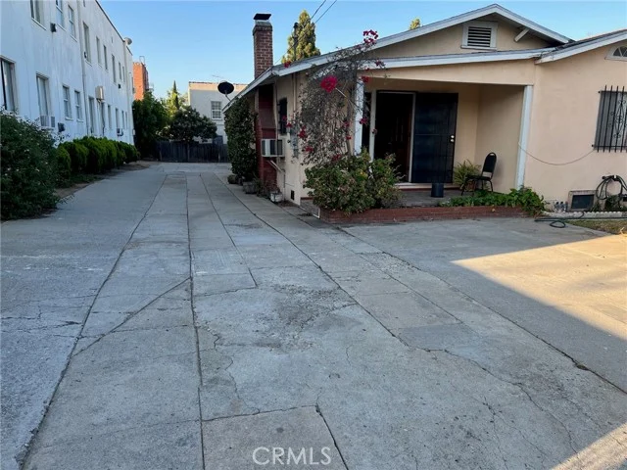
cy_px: 235
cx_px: 314
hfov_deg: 67.3
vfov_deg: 53.1
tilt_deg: -11.3
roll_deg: -1.5
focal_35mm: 26
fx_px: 471
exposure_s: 1/625
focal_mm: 5.7
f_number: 1.5
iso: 50
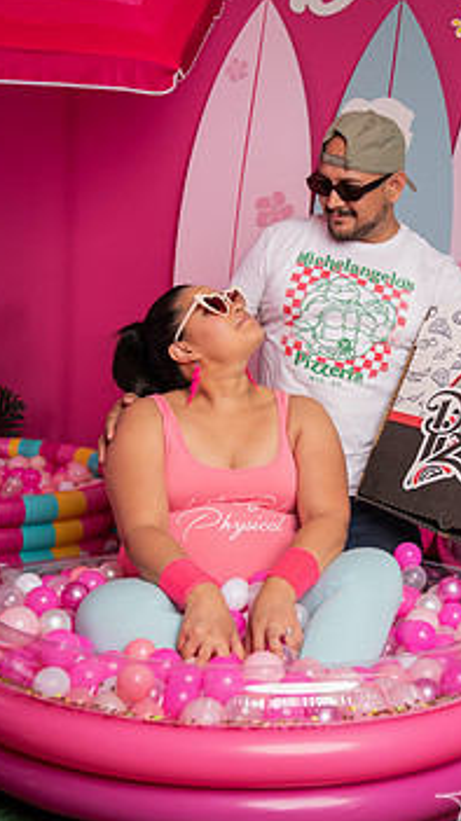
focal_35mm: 47
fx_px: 1023
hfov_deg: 25.1
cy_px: 381
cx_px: 337
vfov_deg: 43.7
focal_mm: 35
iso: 50
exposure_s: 1/60
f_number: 3.2
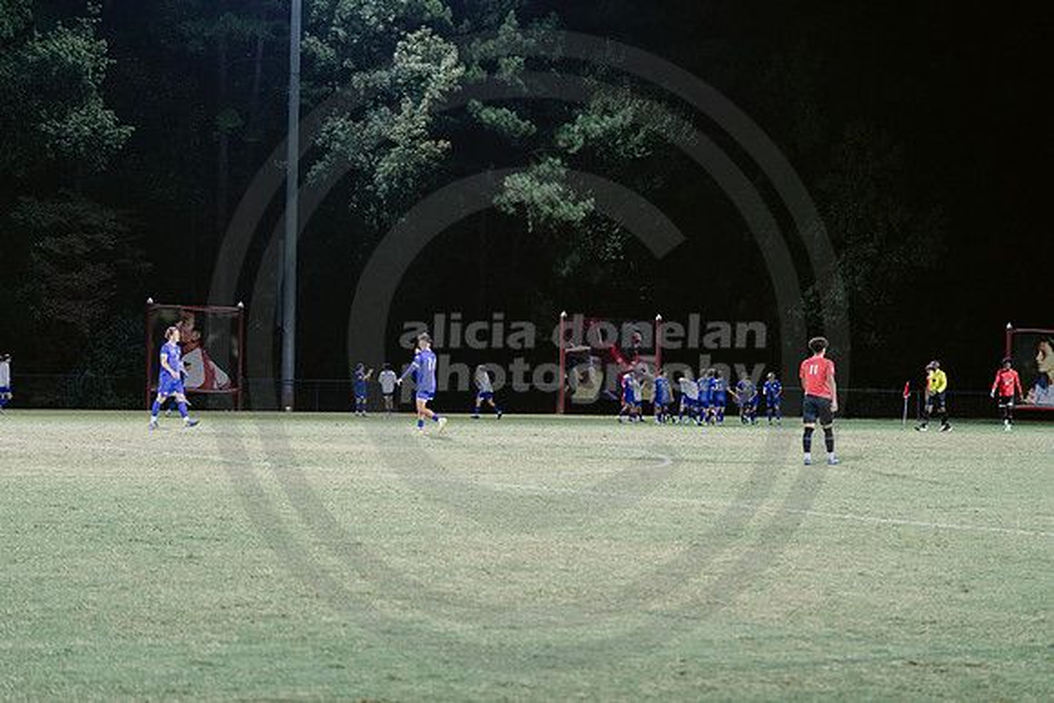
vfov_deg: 15.2
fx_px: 2635
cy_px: 352
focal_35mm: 90
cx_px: 527
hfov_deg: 22.6
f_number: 3.5
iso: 2000
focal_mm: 90
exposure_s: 1/160
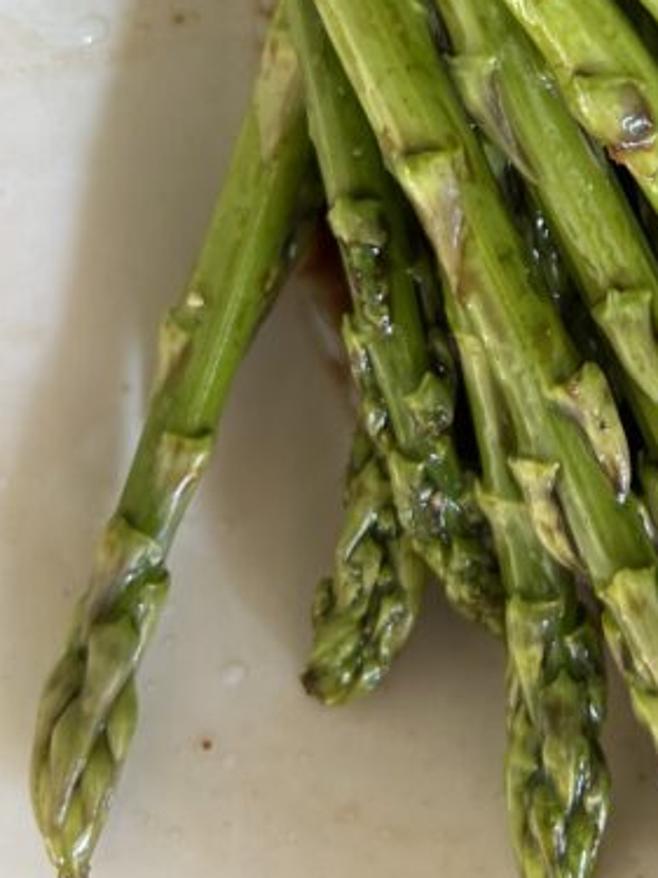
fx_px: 1801
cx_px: 653
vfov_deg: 25.7
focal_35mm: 71
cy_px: -52
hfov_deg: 20.1
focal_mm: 5.7
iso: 125
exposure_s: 1/121
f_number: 1.5
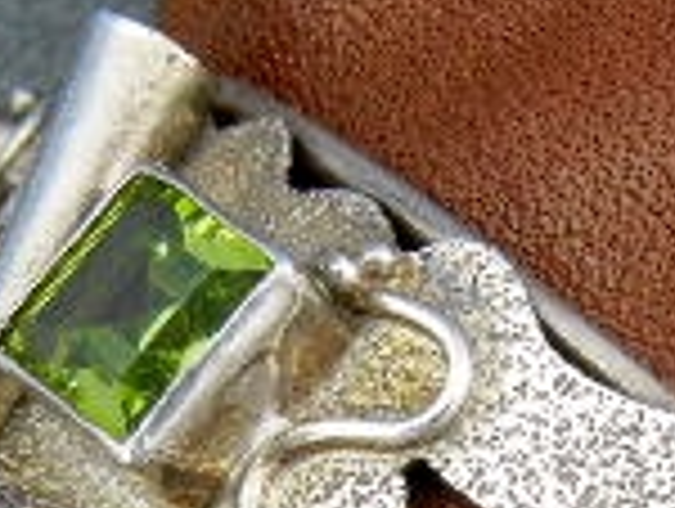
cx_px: 652
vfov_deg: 5.9
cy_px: 688
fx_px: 4902
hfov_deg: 7.8
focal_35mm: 251
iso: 400
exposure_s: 1/20
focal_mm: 10.6
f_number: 4
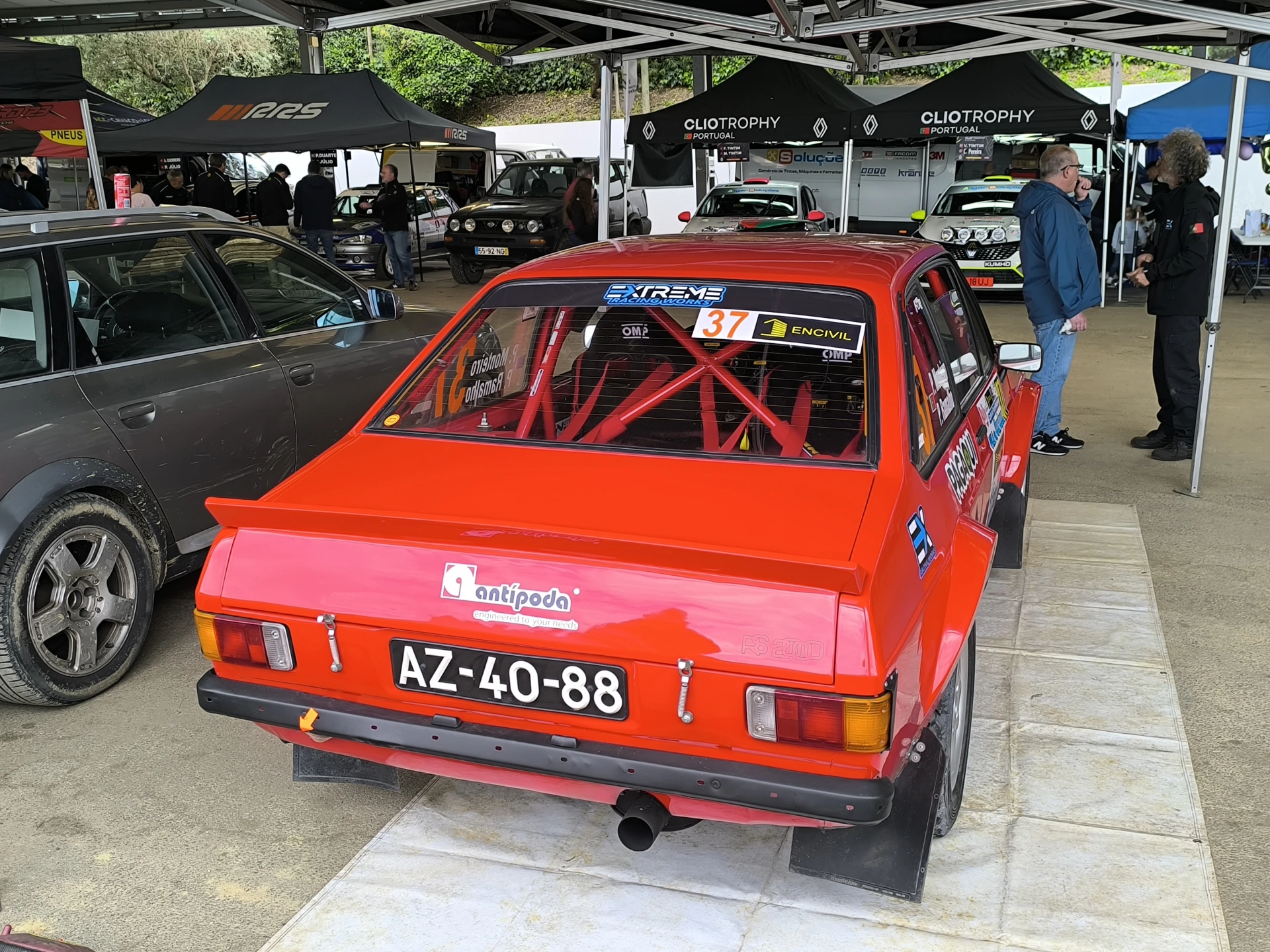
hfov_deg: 52.6
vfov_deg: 40.7
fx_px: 1284
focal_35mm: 35
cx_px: 635
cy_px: 476
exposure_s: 1/100
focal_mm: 6.14
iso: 64
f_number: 1.65
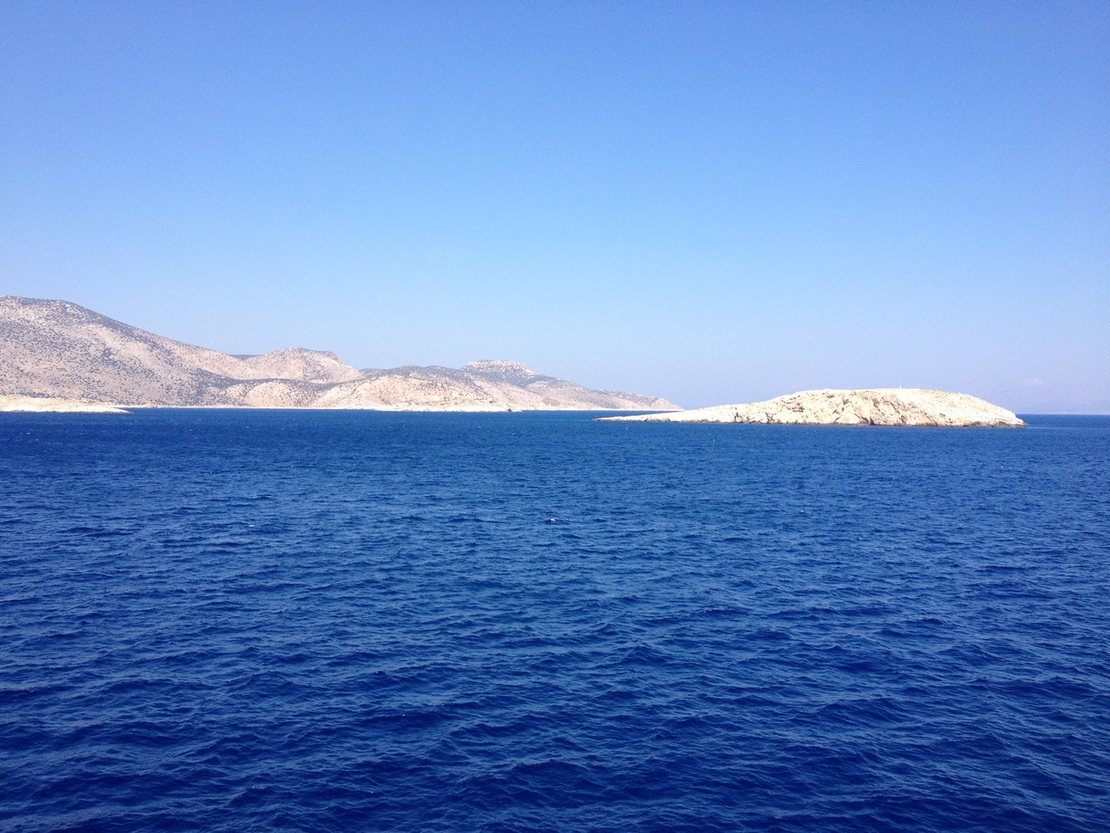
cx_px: 555
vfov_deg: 40.7
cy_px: 416
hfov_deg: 52.6
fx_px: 1122
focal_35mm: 35
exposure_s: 1/1314
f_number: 2.4
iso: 50
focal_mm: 4.28
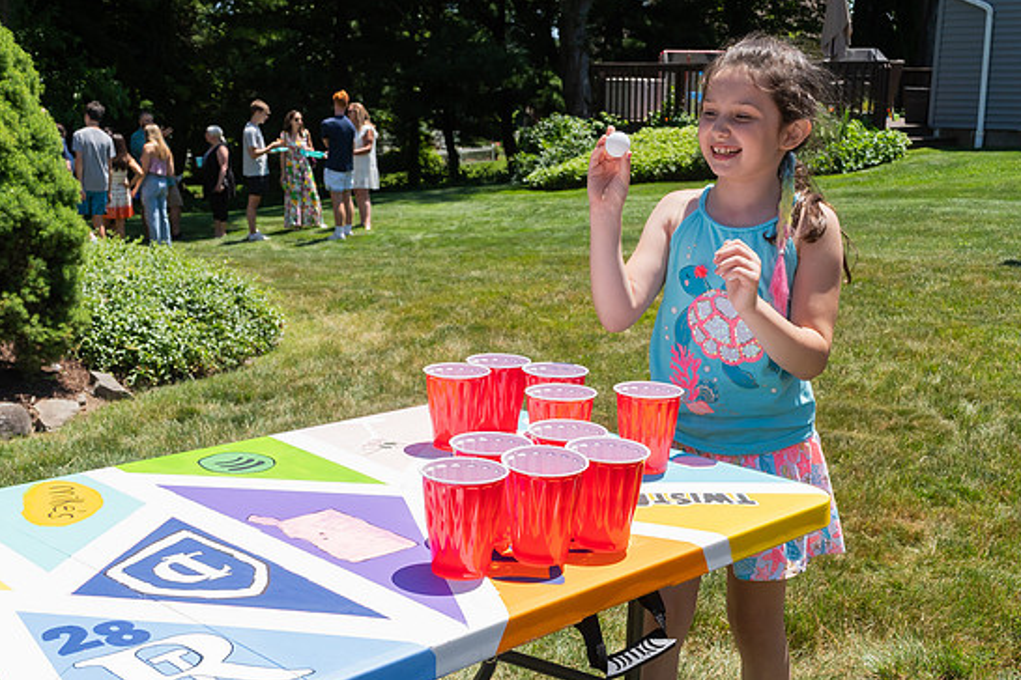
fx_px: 1219
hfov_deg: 45.4
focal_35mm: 43
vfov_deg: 31.2
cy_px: 343
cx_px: 509
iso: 640
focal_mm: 27
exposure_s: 1/1000
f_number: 8
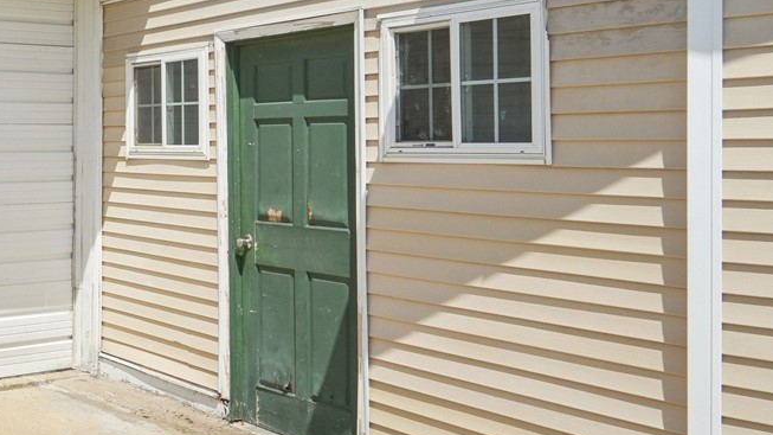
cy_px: 132
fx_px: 1004
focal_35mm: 49
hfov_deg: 34.4
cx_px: -138
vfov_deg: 24.3
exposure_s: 1/1000
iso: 400
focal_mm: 18
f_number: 10
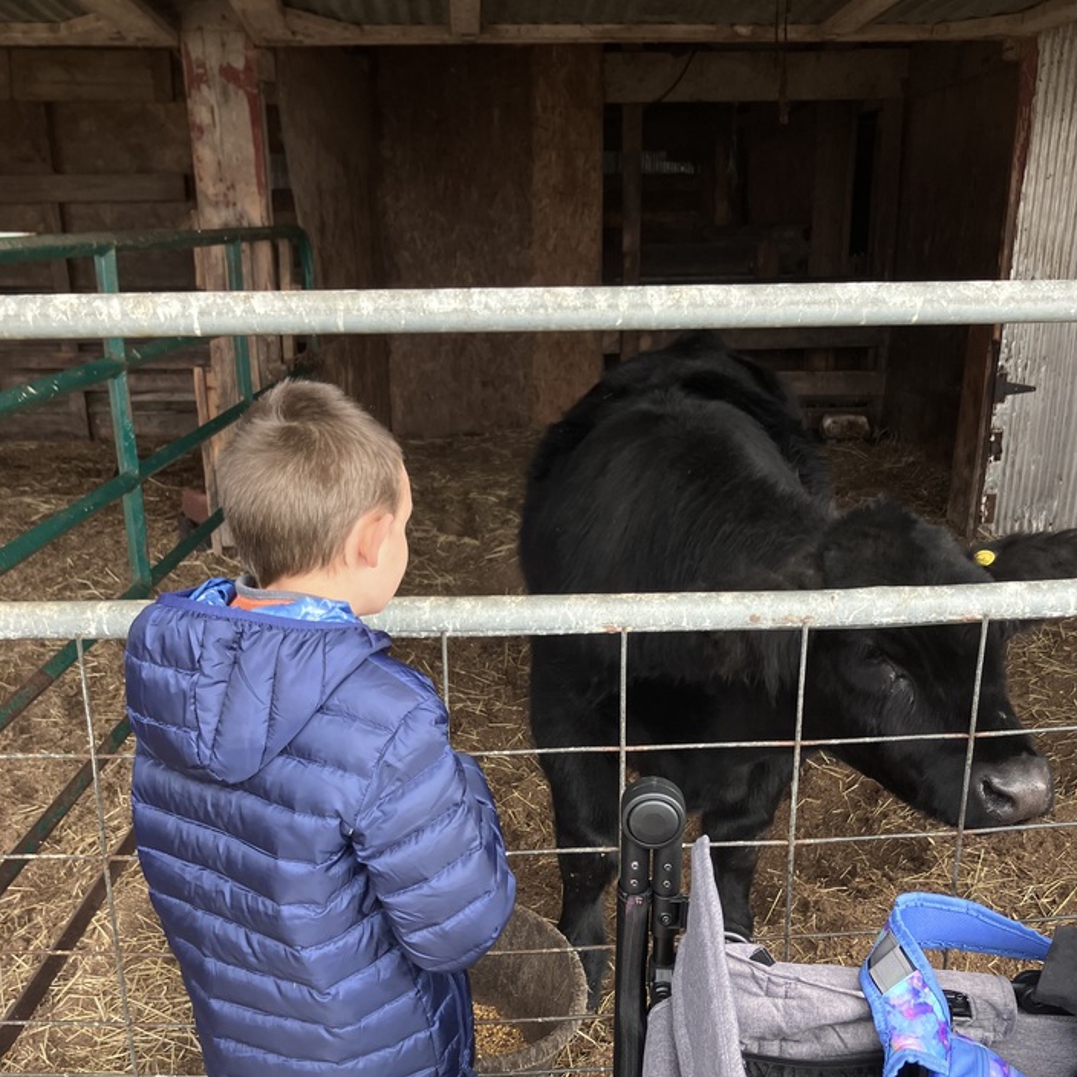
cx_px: 563
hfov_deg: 46.0
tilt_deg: -18.8
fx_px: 1267
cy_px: 698
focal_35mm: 36
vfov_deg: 45.5
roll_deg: +0.6
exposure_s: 1/244
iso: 25
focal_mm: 3.99
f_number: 1.8
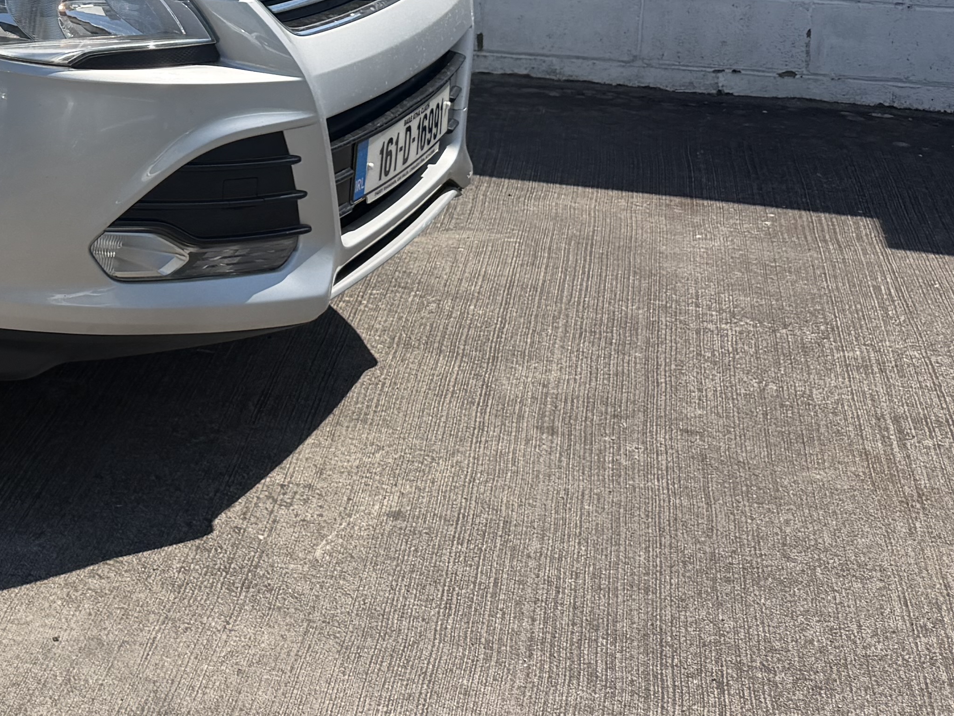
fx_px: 1847
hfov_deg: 25.9
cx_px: -194
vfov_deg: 21.2
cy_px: -5
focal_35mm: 67
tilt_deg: -11.3
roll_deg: +0.6
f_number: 1.78
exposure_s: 1/5714
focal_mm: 6.76
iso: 100
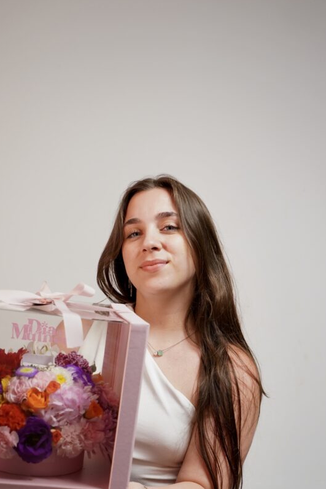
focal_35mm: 57
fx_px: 774
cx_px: 114
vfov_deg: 34.7
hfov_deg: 23.7
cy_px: 325
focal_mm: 28
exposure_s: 1/125
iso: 320
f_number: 3.2
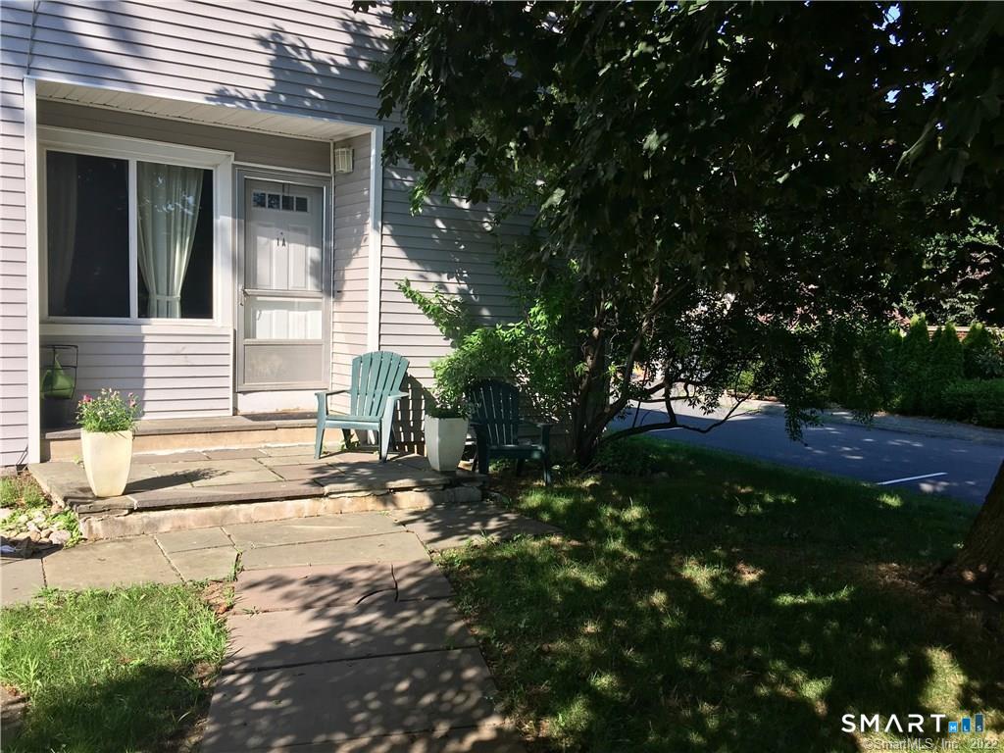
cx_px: 502
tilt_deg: -4.1
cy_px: 376
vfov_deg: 48.2
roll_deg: -3.2
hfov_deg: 61.7
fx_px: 841
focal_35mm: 29
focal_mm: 4.15
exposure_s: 1/668
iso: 25
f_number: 2.2
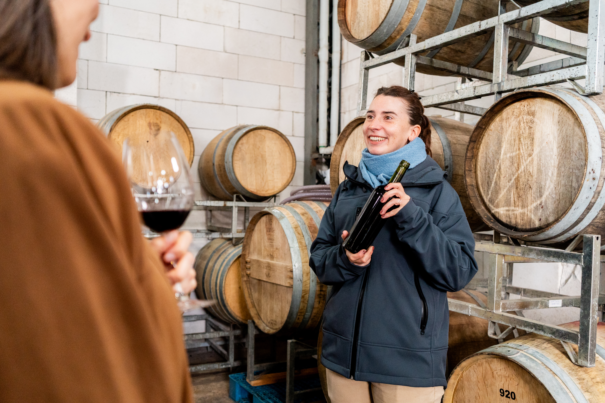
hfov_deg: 60.3
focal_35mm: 31
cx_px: 302
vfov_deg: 42.3
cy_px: 202
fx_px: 521
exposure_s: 1/125
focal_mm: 31
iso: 3200
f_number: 3.5
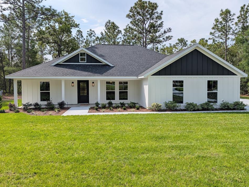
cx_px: 125
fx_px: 187
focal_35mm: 26
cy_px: 89
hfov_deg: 67.2
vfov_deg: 53.1
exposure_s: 1/1337
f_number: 1.68
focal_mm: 6.9
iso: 22
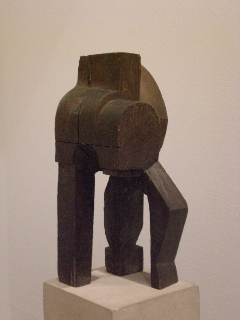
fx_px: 582
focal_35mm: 63
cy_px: 160
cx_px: 120
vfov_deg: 30.7
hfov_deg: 23.3
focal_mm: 10.4
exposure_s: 1/40
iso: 800
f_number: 4
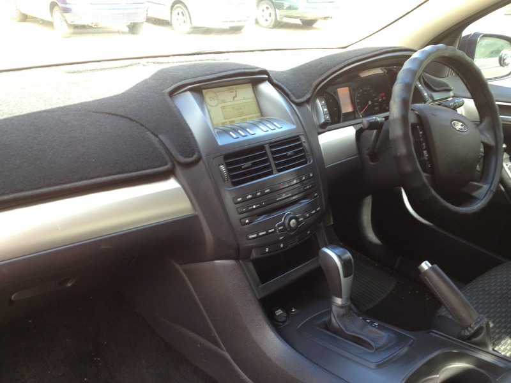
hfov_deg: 52.6
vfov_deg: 40.7
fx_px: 517
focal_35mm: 35
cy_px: 192
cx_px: 256
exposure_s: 1/40
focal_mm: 4.28
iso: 50
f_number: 2.4
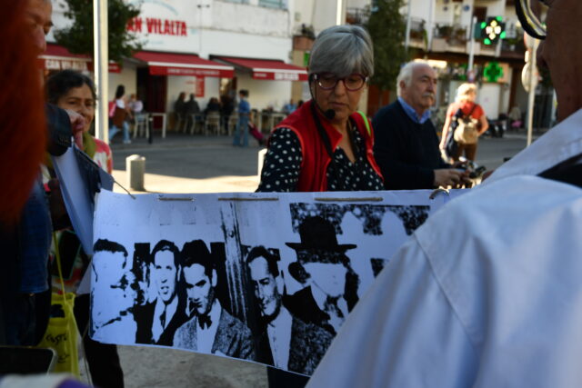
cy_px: 194
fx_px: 679
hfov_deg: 46.4
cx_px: 291
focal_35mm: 42
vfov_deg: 31.9
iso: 220
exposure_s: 1/250
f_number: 5.6
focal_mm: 28
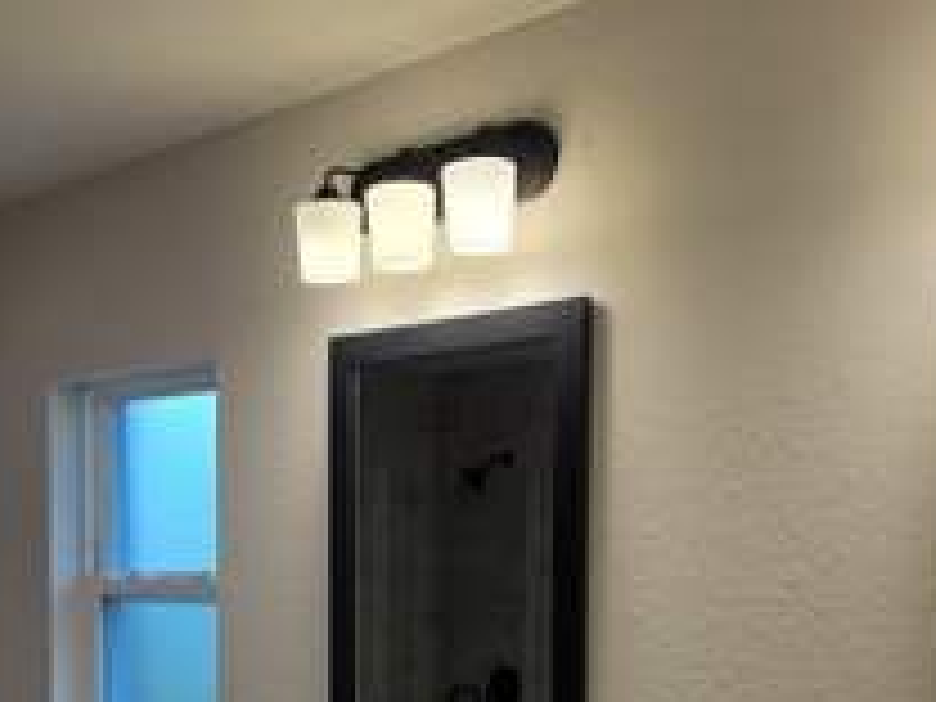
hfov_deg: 36.1
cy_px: 630
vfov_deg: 26.6
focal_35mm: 53
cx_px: 418
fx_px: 1433
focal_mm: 6.5
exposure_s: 1/120
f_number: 1.4
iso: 16
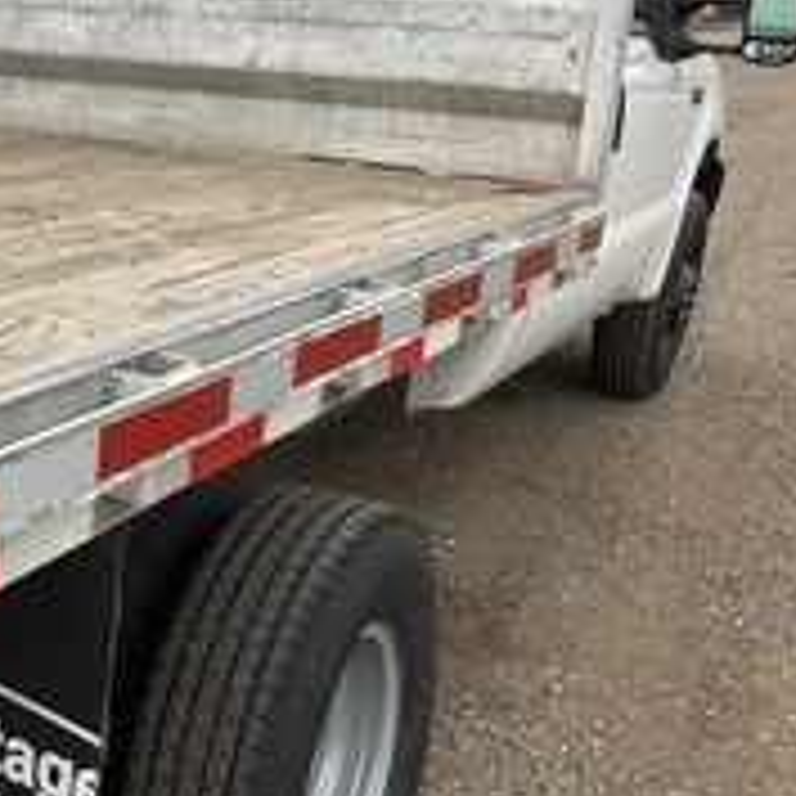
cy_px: 346
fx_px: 1509
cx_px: -13
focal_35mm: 58
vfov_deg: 29.5
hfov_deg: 27.7
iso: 25
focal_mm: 3
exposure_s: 1/635
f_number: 1.8
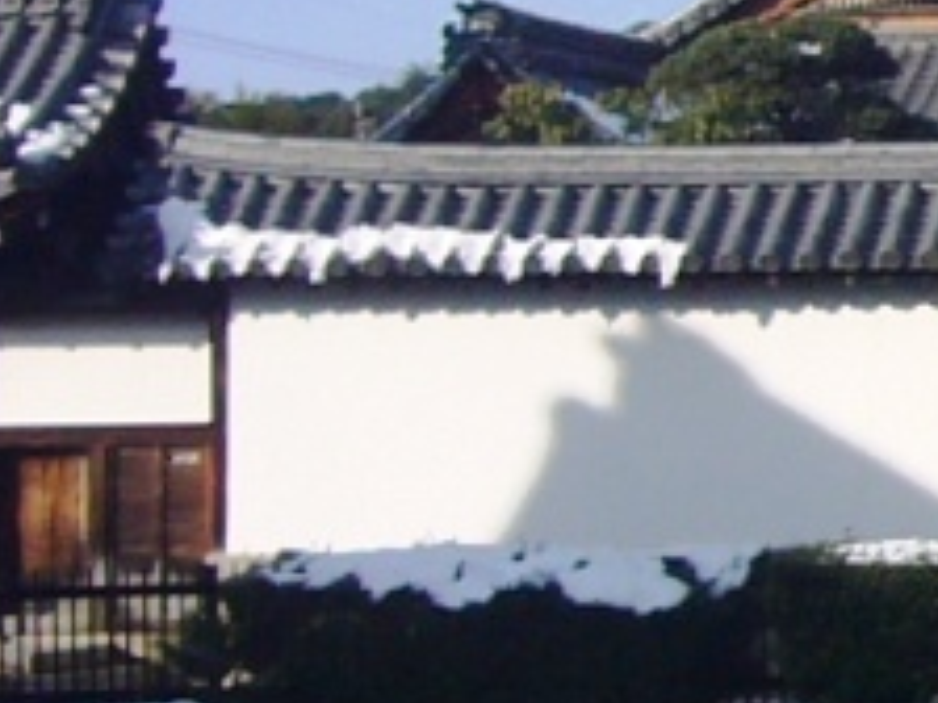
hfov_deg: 9.7
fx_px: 4959
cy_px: 523
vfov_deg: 8.1
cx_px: 2136
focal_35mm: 183
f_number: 5.6
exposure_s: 1/400
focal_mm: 4.7
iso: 80
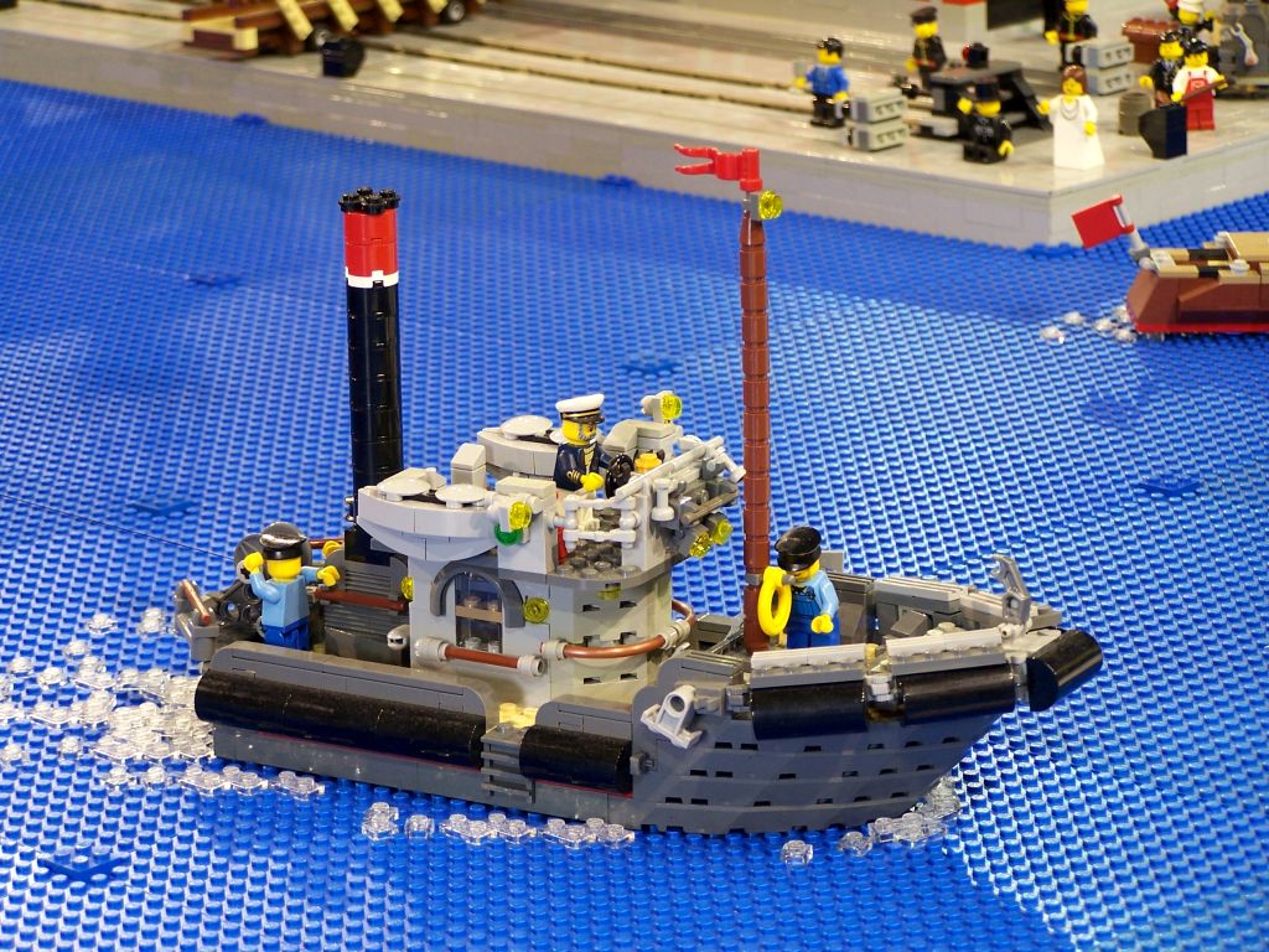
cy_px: 476
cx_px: 634
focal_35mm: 128
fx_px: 4692
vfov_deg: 11.6
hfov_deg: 15.4
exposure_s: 1/6
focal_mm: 21.2
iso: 80
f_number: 3.2
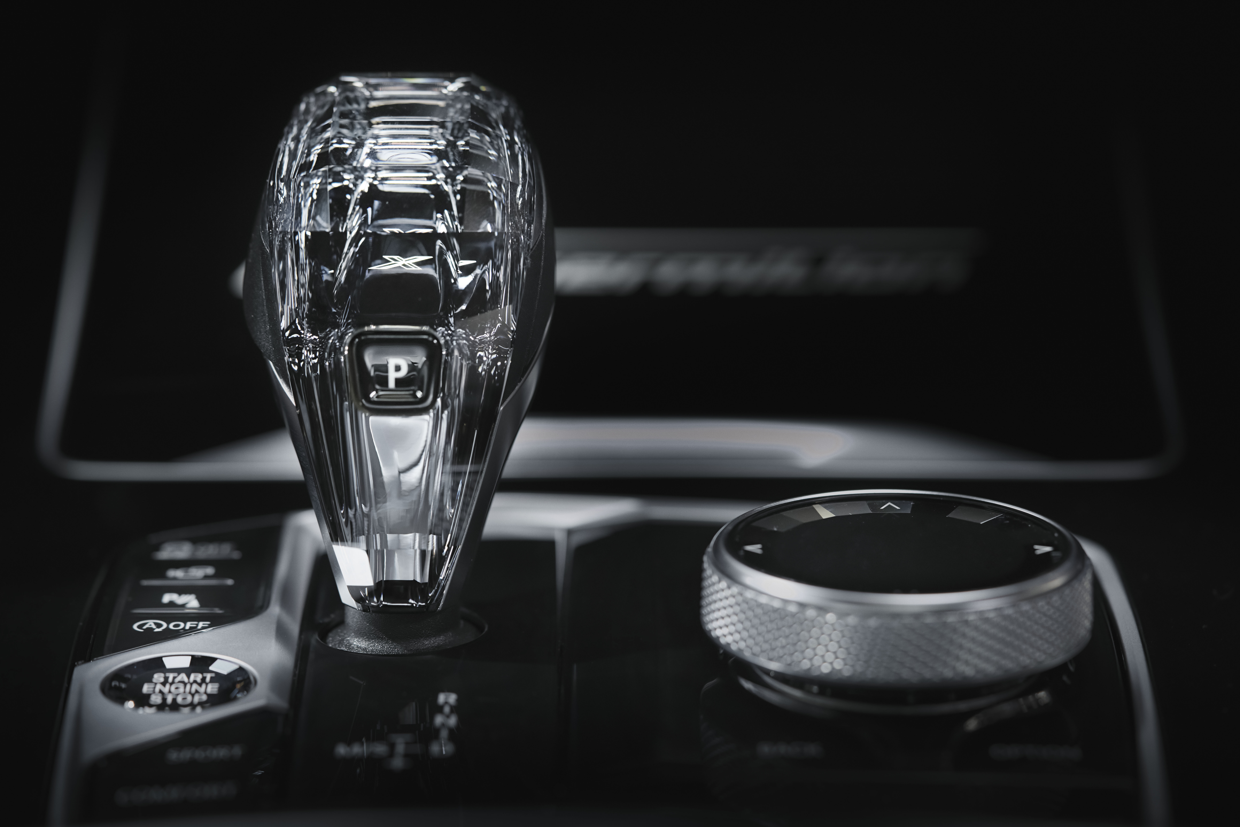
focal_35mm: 90
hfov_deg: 22.6
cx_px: 620
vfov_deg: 15.2
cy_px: 414
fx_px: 3100
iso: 1250
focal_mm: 90
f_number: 4
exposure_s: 1/25
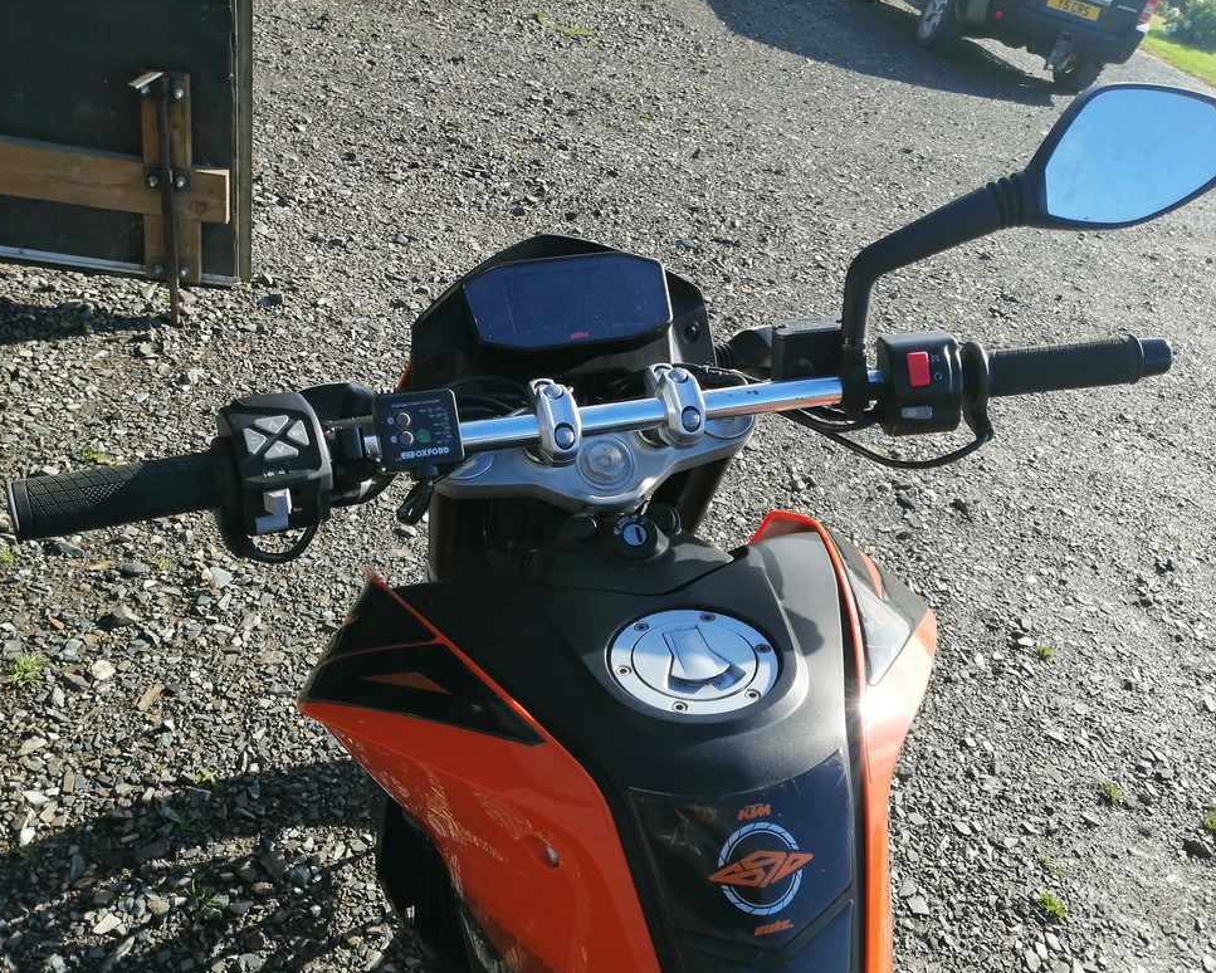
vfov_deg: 51.5
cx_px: 621
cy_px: 495
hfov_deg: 62.2
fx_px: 1008
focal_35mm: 28
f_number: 1.8
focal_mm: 3.62
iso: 50
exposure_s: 1/652
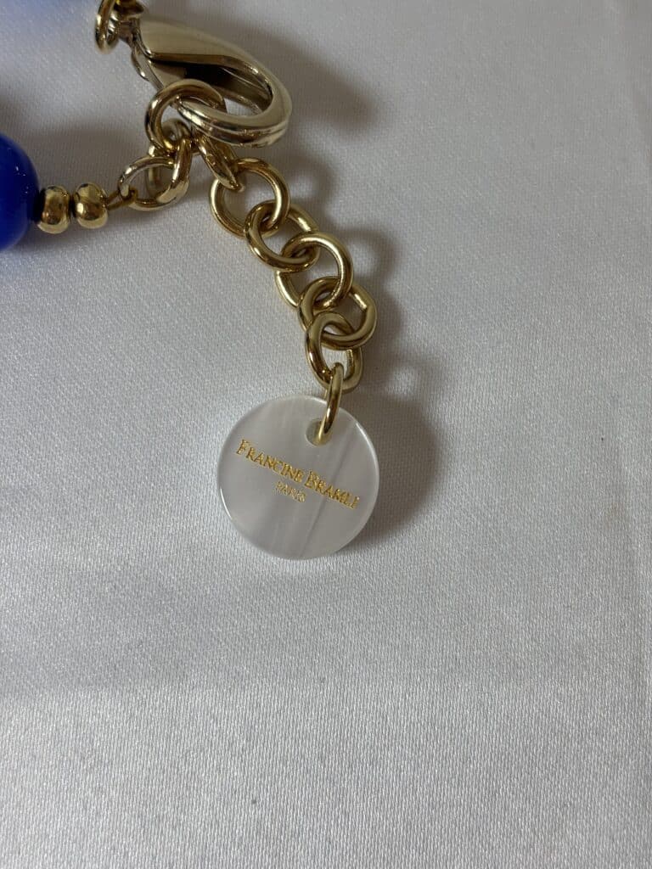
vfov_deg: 36.8
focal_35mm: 52
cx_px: 326
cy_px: 434
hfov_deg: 28.0
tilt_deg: -80.4
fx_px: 1306
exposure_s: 1/116
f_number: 1.6
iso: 25
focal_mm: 5.96
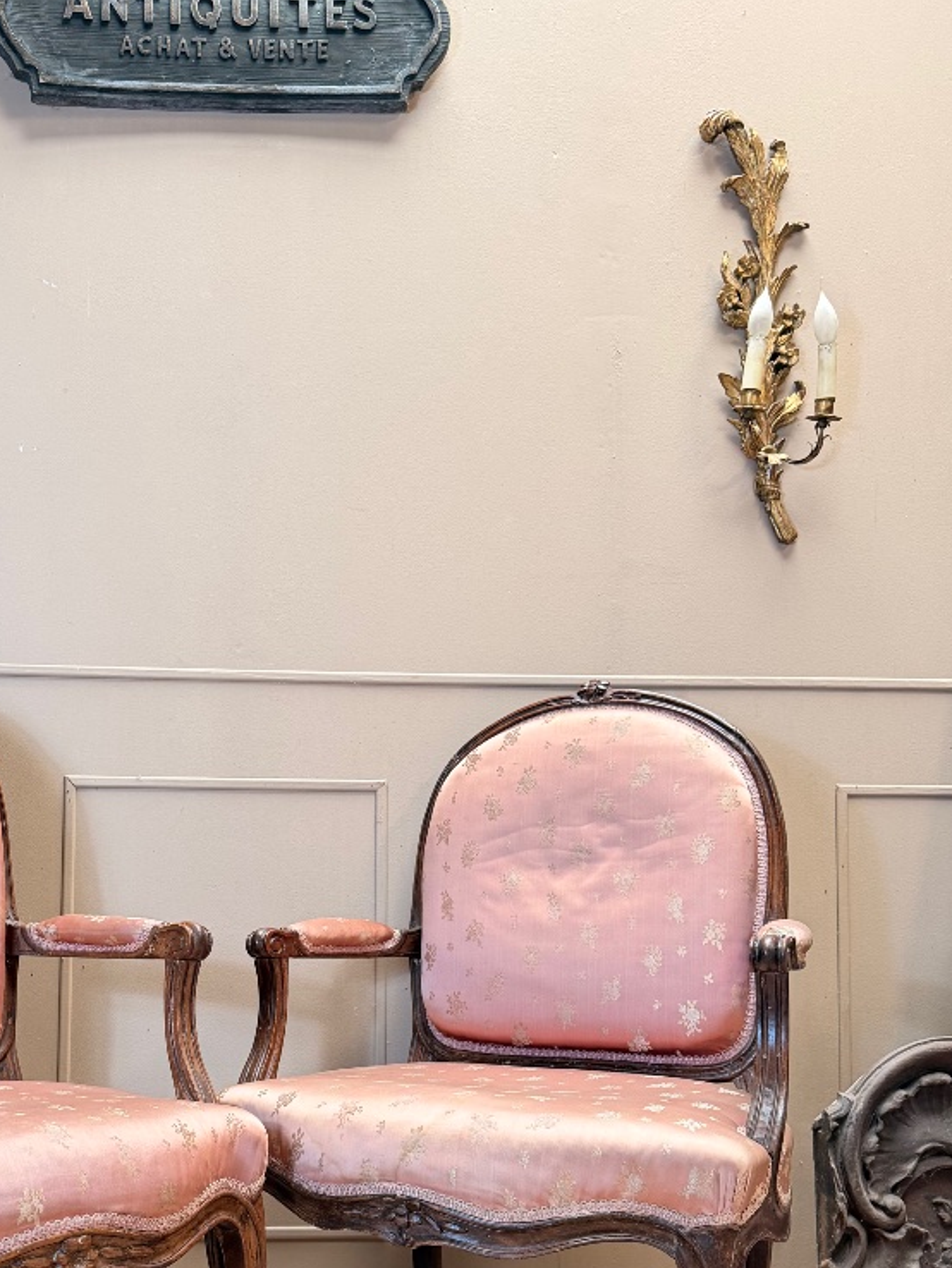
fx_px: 1429
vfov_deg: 47.0
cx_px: 211
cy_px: 850
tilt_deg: +2.4
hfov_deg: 35.8
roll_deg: -0.4
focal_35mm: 39
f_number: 1.78
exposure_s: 1/50
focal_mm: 6.76
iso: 200
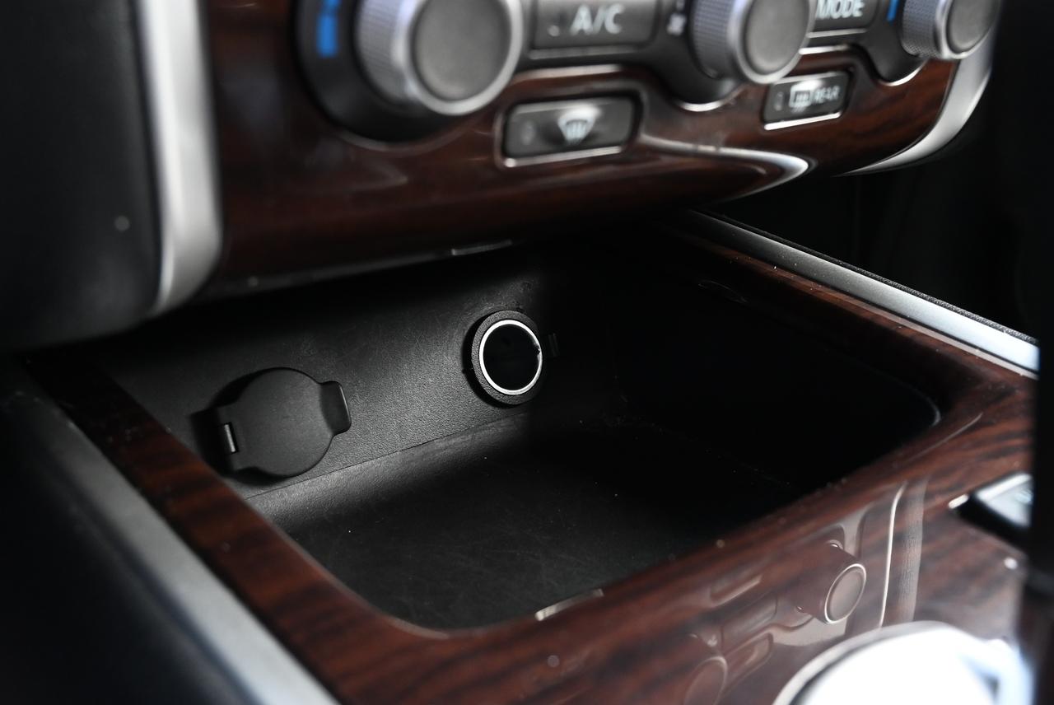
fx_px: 1055
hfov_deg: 53.1
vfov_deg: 36.9
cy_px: 352
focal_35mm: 36
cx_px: 527
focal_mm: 24
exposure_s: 1/160
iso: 1600
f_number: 6.3
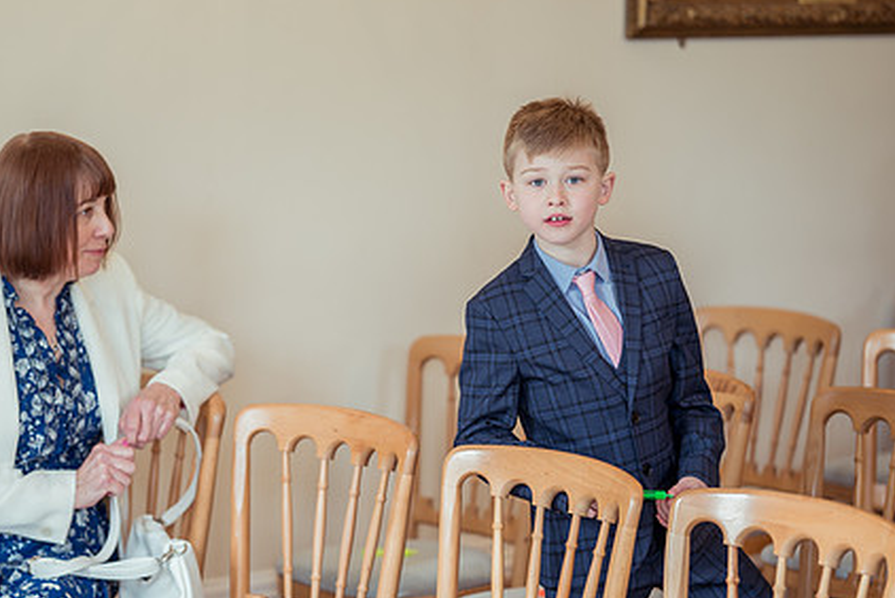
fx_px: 2911
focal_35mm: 117
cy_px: 302
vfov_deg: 11.7
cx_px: 291
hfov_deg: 17.4
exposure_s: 1/160
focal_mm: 85
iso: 160
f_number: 1.8
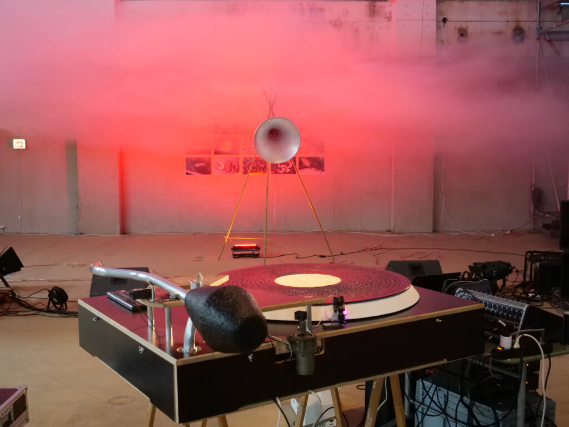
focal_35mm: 46
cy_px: 214
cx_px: 284
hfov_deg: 41.2
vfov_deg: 31.5
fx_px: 756
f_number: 3.4
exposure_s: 1/40
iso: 3200
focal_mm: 23
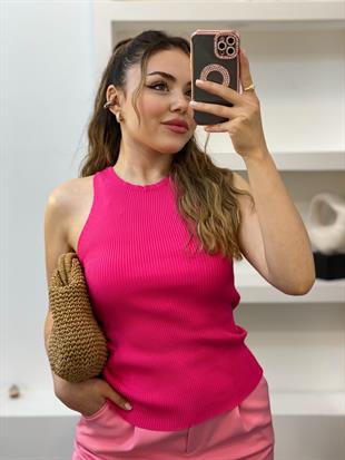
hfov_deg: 28.0
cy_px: 230
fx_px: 691
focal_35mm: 52
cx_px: 172
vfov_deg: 36.8
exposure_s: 1/100
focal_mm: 6
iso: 125
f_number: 2
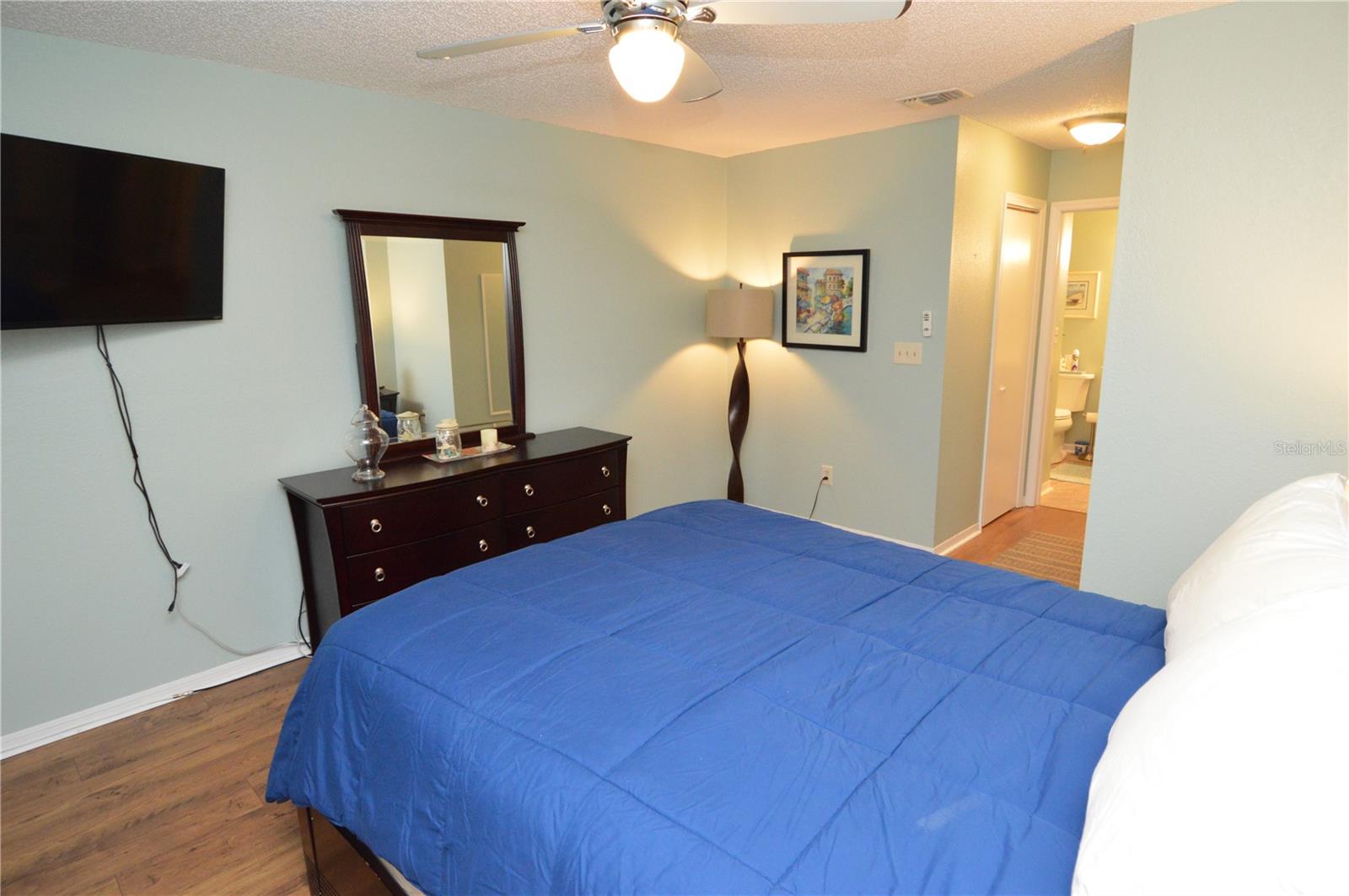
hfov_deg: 90.1
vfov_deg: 67.3
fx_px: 674
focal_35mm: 18
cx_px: 674
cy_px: 448
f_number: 4
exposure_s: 1/60
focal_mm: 12
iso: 1800
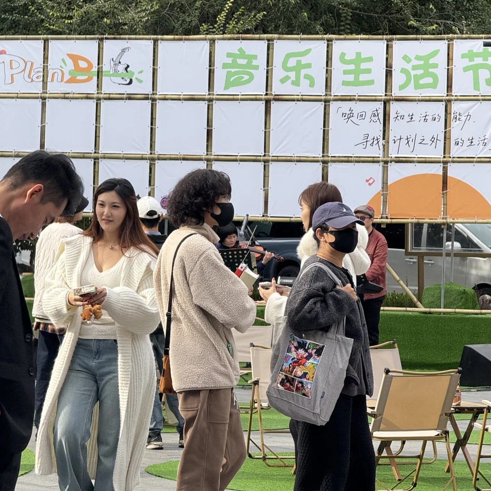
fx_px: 2279
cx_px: 246
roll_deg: -1.1
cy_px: 178
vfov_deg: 12.3
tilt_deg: +1.8
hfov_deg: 12.3
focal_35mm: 142
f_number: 2.8
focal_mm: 15.66
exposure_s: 1/550
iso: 50
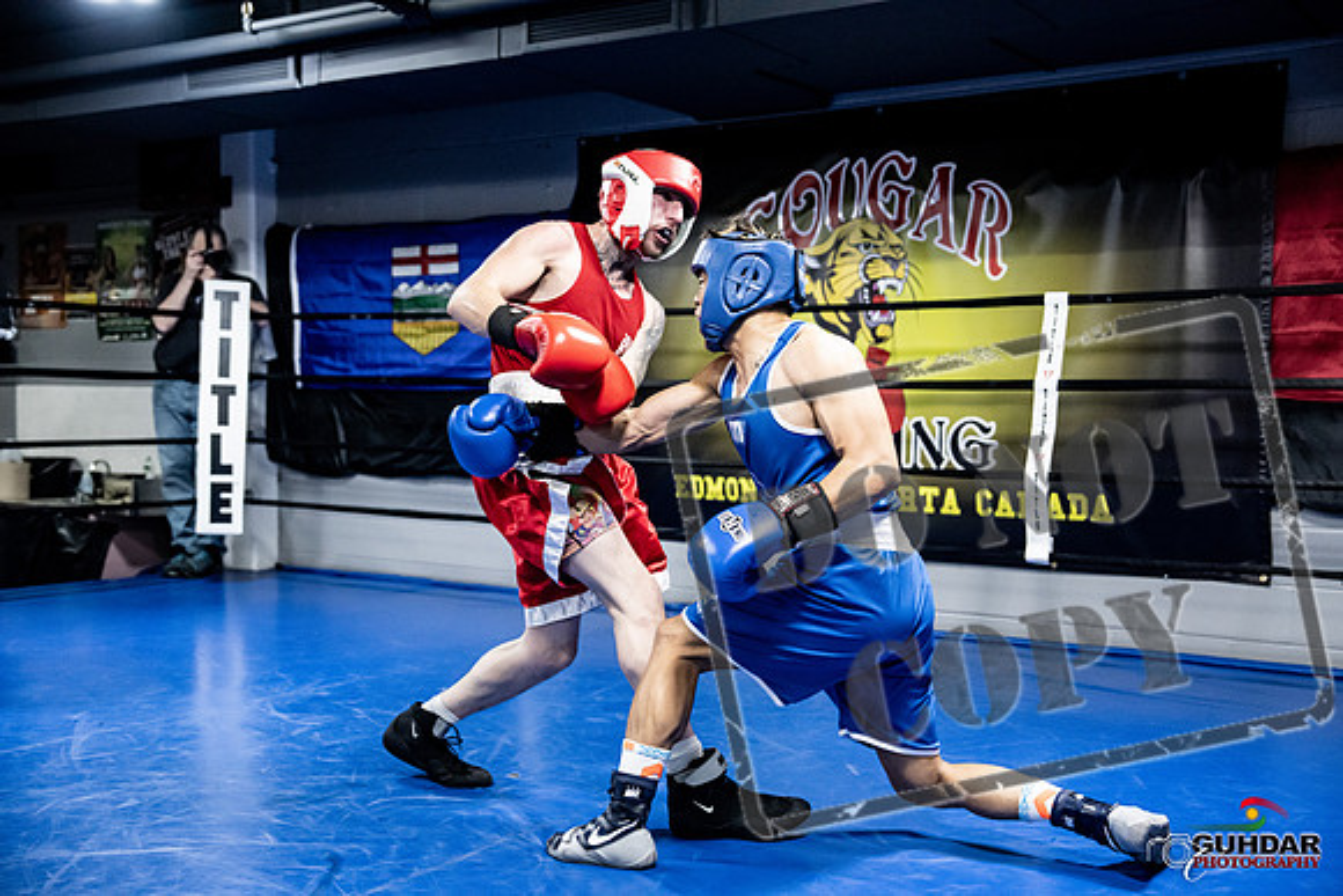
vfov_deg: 32.6
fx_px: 1530
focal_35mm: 41
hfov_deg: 47.4
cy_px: 448
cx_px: 672
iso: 8000
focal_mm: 41
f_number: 2.8
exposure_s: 1/1000
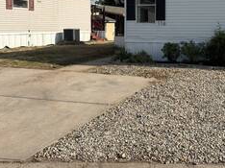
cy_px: 38
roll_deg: -0.1
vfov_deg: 25.3
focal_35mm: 57
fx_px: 370
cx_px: 165
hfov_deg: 33.2
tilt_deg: -1.9
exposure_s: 1/3623
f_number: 1.6
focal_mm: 5.96
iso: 50
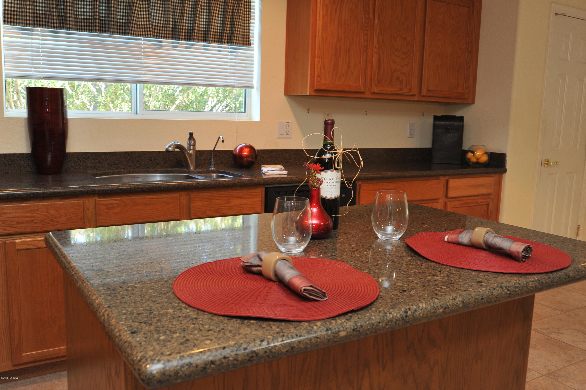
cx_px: 293
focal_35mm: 35
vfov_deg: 37.8
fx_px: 569
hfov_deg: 54.5
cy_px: 195
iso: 1000
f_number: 7.1
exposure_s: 1/30
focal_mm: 35
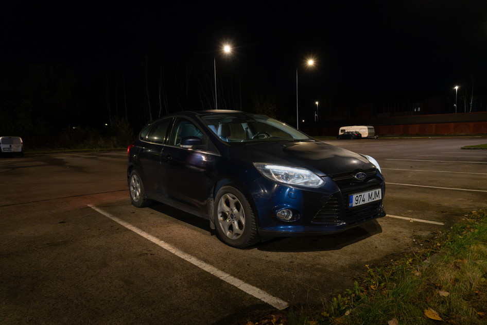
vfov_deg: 53.2
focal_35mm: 24
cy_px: 162
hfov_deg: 73.7
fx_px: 325
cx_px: 244
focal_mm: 16
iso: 4000
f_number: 3.5
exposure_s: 1/30
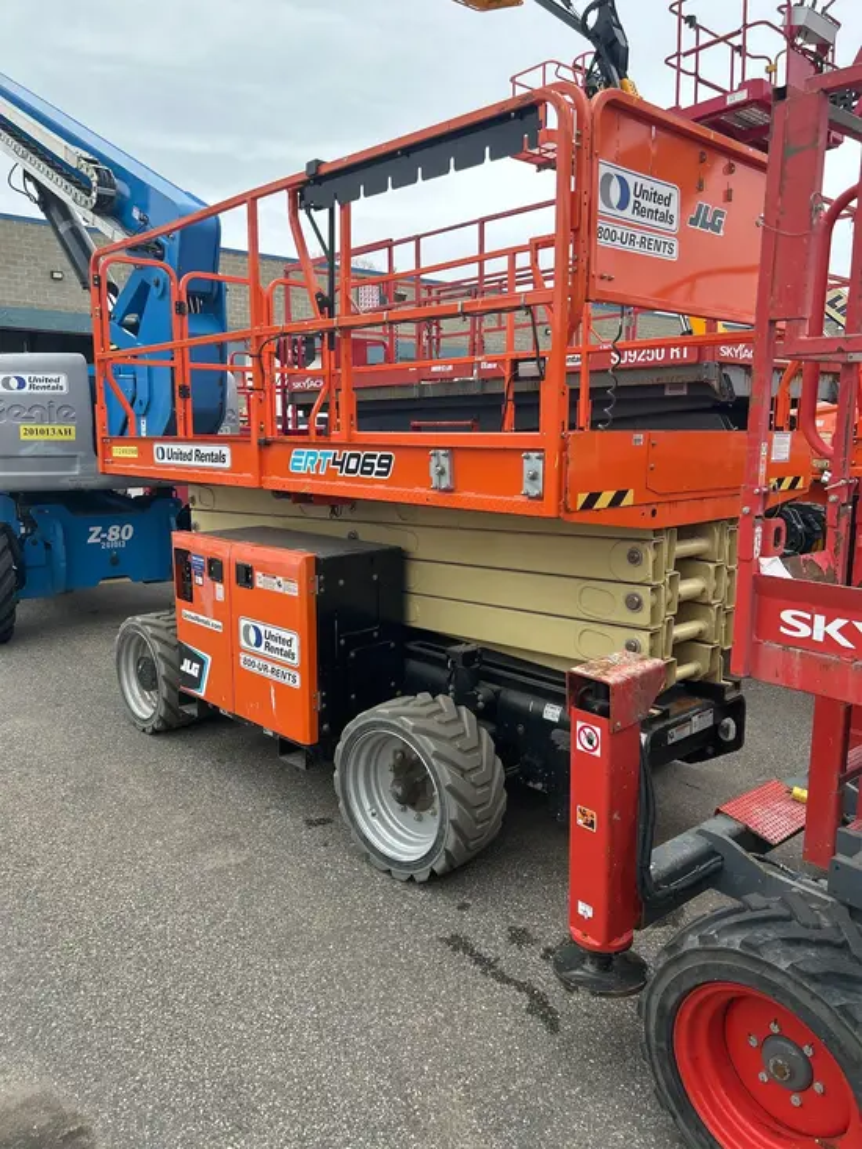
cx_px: 431
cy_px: 574
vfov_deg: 67.3
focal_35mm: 26
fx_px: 863
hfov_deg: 53.1
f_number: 1.5
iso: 50
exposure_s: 1/791
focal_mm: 5.7
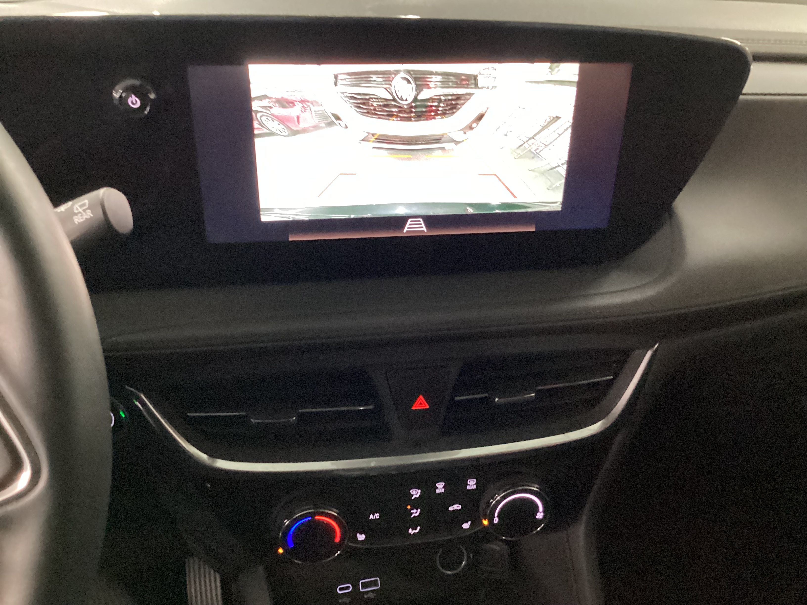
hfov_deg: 58.4
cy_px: 302
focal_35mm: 31
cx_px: 404
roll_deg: -1.9
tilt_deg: -28.0
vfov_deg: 45.4
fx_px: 723
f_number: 2.4
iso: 640
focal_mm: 3.3
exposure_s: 1/20
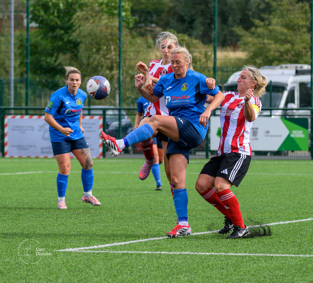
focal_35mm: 298
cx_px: 174
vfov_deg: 5.6
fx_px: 2909
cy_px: 137
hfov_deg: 6.2
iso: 640
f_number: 4.8
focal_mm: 155
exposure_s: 1/2000
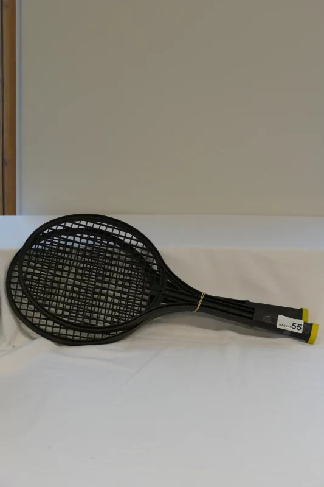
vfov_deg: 25.4
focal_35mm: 80
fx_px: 1080
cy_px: 244
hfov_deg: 17.1
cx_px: 162
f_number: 3.7
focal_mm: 29.24
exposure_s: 1/80
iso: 640
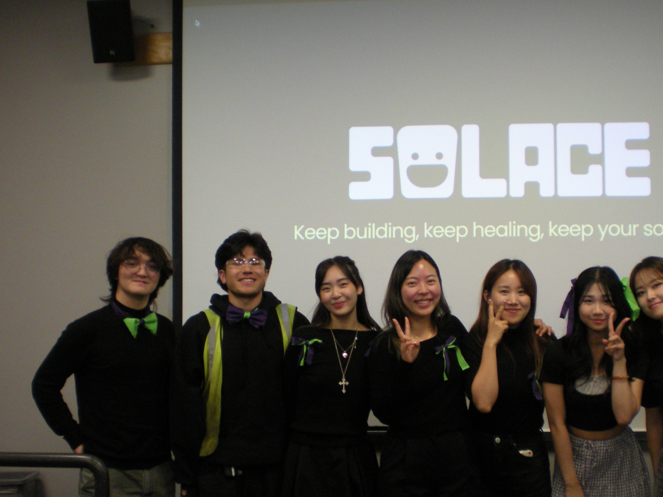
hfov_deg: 38.7
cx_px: 402
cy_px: 281
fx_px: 938
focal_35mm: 49
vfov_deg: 29.6
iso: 200
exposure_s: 1/37.5
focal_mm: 6.3
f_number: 3.1
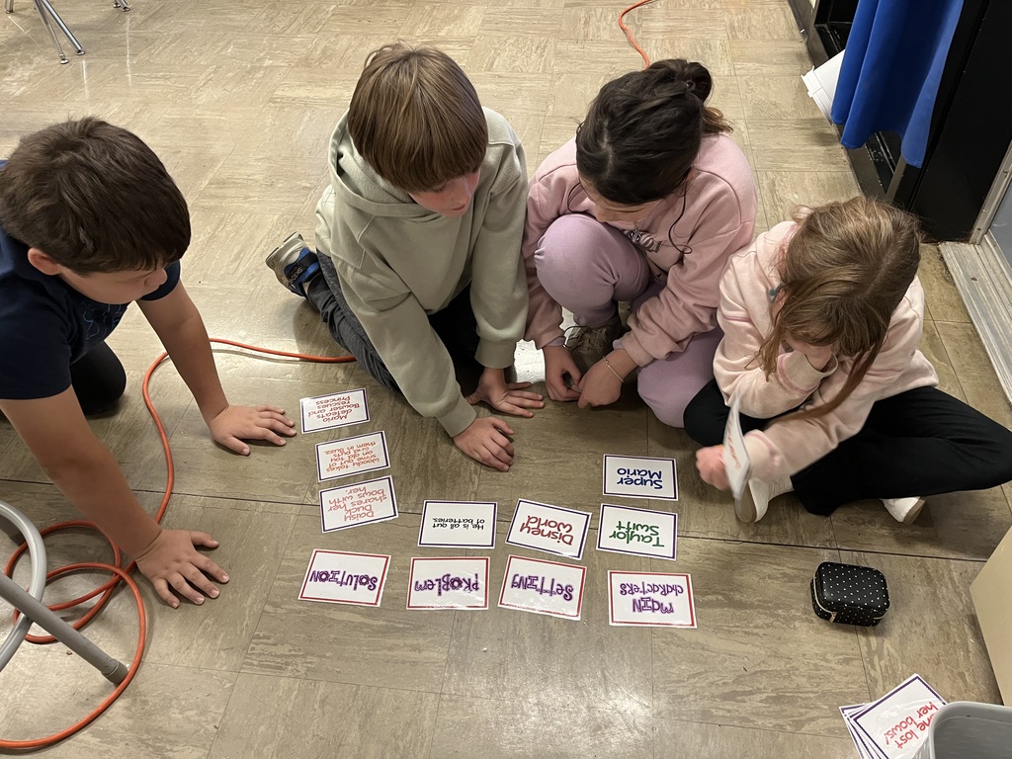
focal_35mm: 26
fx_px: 760
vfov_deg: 53.1
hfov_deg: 67.3
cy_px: 380
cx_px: 506
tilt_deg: -45.3
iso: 200
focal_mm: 5.1
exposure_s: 1/60
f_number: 1.6
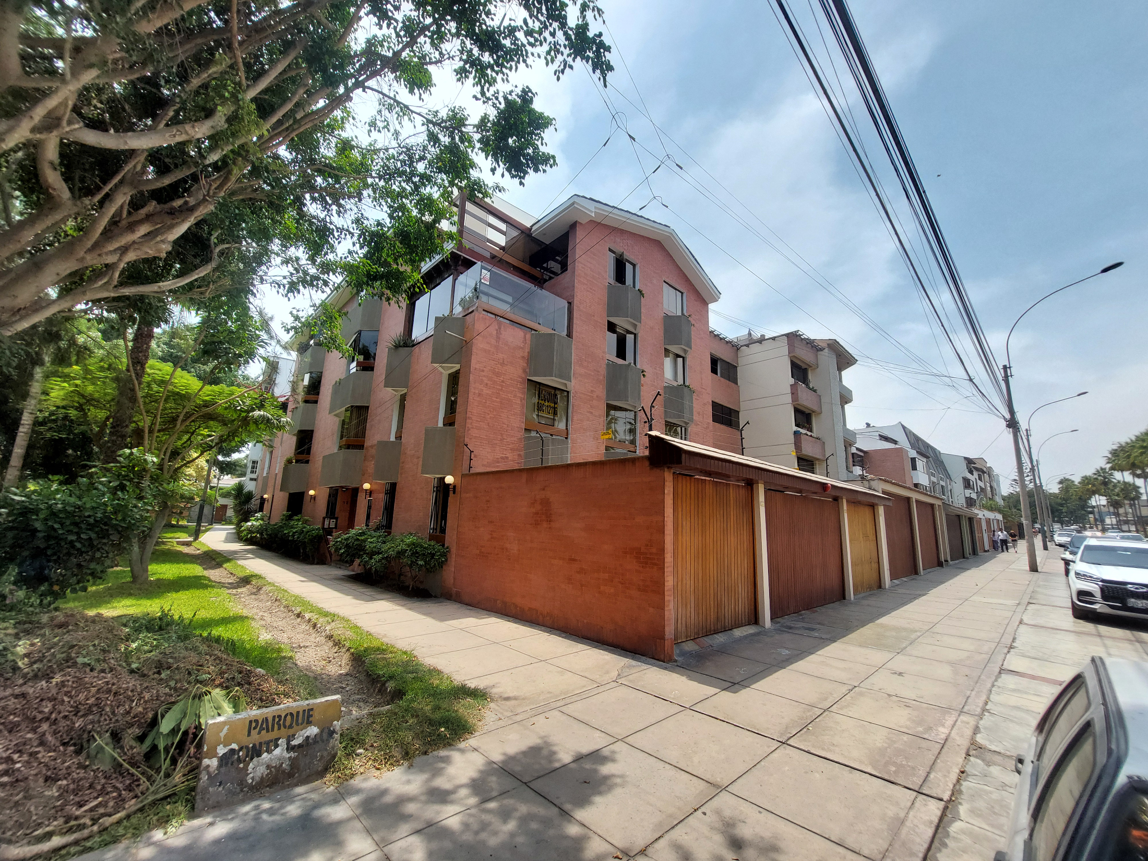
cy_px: 430
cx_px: 574
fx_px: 431
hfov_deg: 106.2
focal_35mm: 13
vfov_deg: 89.9
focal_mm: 1.74
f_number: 2.2
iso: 50
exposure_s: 1/1113
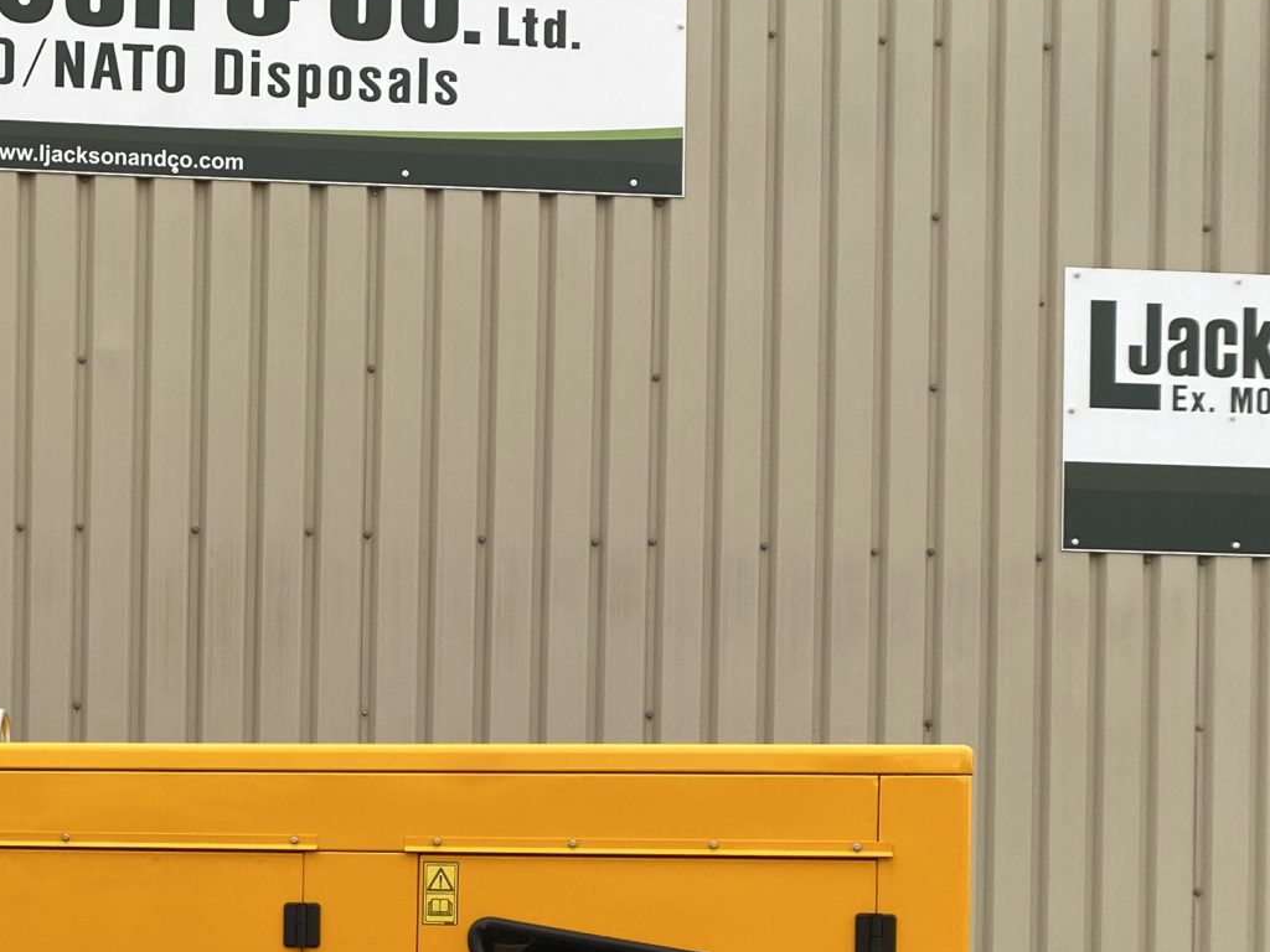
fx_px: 2385
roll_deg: -0.4
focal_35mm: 65
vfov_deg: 21.9
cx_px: 40
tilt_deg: +1.9
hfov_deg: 28.2
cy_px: 915
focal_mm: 4.25
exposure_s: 1/133
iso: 32
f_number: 1.8
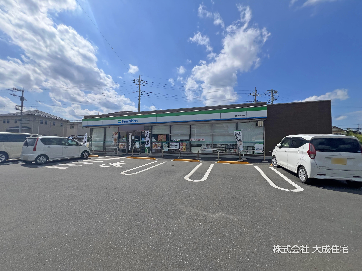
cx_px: 181
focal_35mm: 13
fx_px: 136
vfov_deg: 89.9
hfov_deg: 106.2
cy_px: 136
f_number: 1.8
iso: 32
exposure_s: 1/3040
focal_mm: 1.57
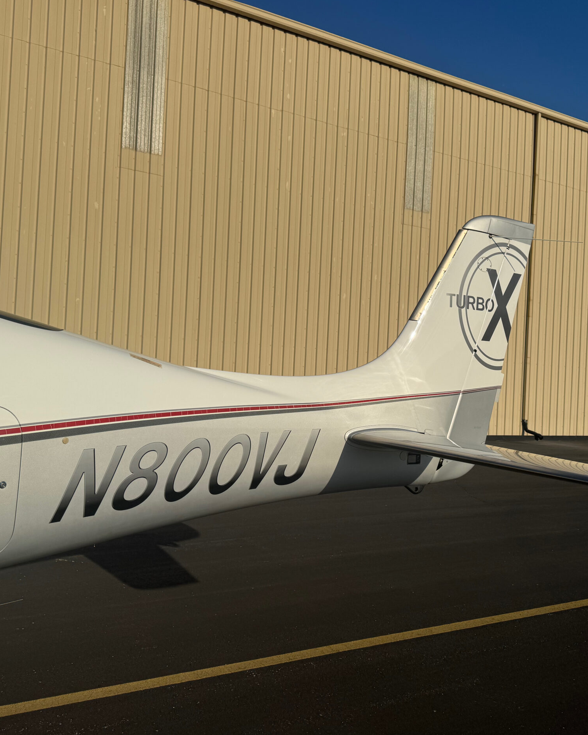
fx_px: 696
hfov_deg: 45.8
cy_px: 360
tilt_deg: +2.3
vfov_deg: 55.7
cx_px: 316
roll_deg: -3.0
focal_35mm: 32
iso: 64
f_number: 1.78
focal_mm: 6.76
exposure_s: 1/12346
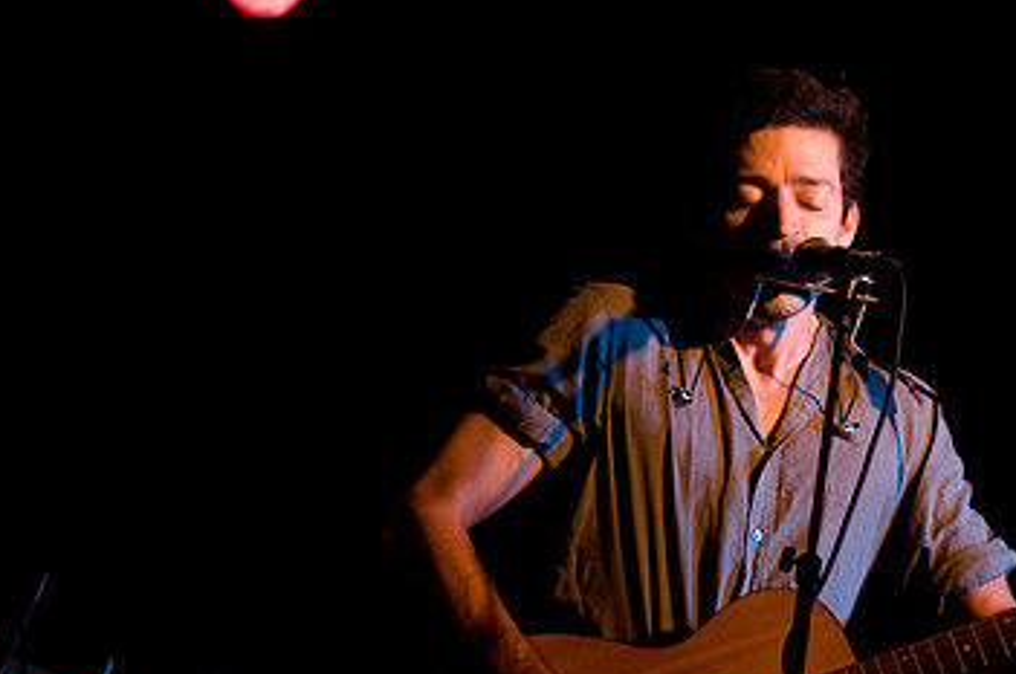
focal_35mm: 124
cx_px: 712
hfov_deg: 16.5
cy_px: 435
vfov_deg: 11.0
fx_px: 3495
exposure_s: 1/60
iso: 1000
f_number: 1.8
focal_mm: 50
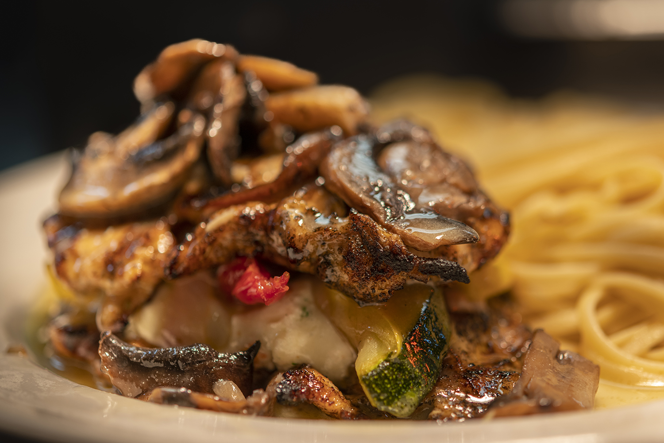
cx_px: 332
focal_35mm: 60
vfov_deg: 22.6
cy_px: 222
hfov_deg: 33.4
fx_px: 1107
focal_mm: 60
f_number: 3
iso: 80
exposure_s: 1/60
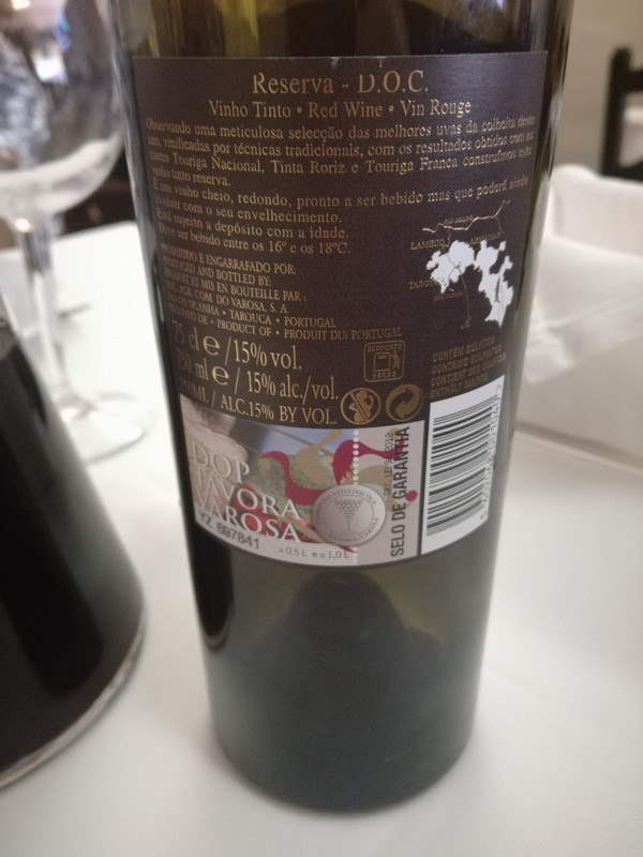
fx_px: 669
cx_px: 322
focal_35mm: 27
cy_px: 428
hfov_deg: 51.4
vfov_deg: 65.3
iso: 1000
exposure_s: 1/15
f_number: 2
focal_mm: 3.79
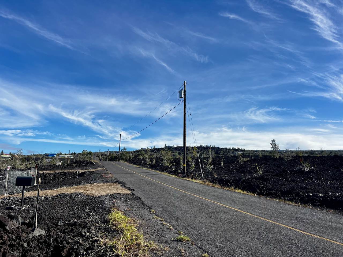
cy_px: 128
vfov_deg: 53.1
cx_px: 172
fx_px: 258
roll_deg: -1.9
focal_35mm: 26
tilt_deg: +10.2
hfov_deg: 67.3
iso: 50
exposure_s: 1/4016
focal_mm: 5.1
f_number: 1.6
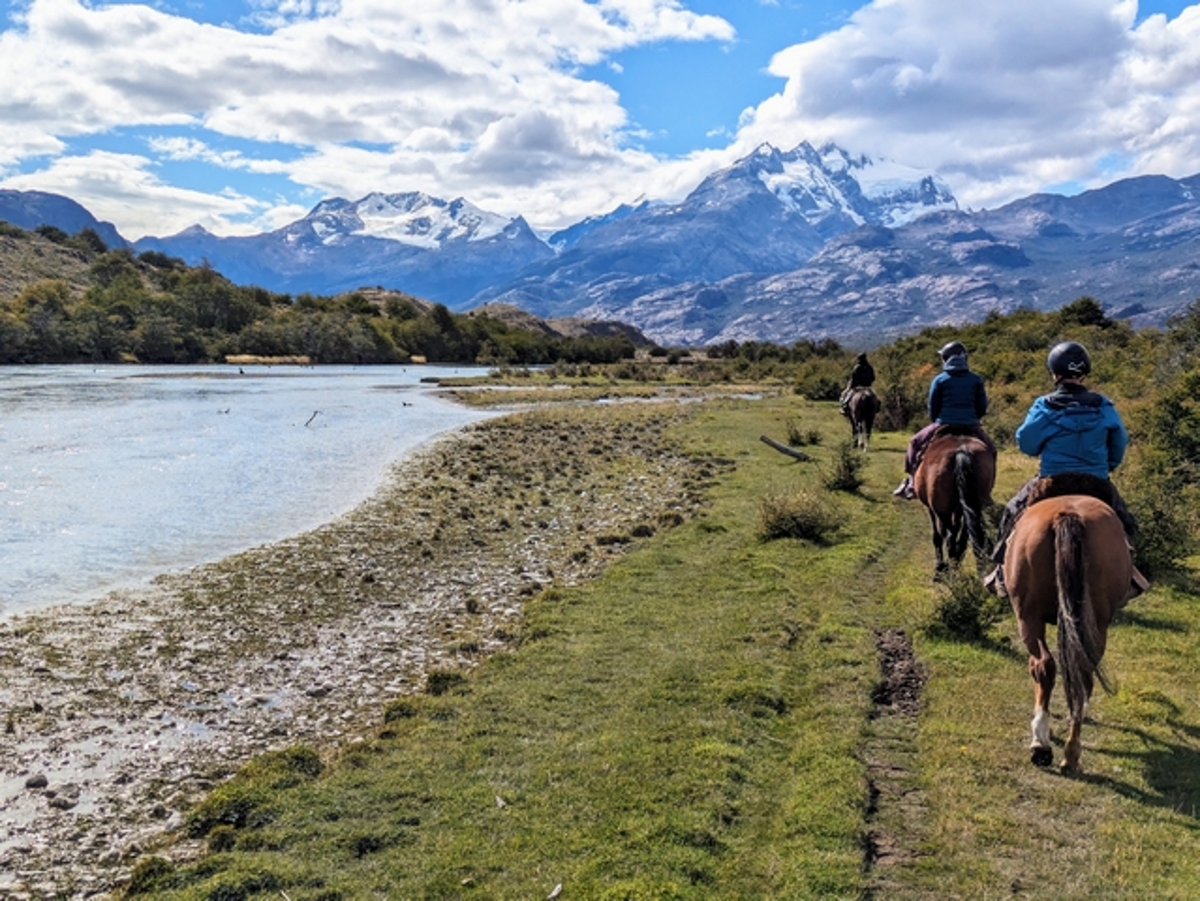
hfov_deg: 37.5
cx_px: 600
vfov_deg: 28.6
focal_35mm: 51
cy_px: 450
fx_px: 1769
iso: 44
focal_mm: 5.43
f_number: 1.89
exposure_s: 1/5051
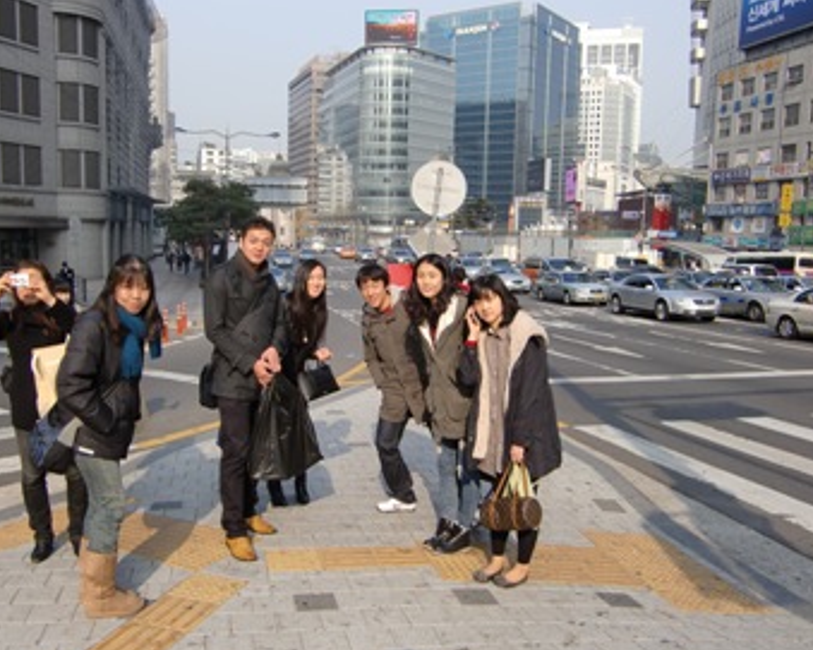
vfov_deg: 44.5
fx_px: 794
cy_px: 359
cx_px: 357
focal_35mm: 33
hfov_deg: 54.1
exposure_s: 1/800
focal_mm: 4.9
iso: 64
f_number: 2.6
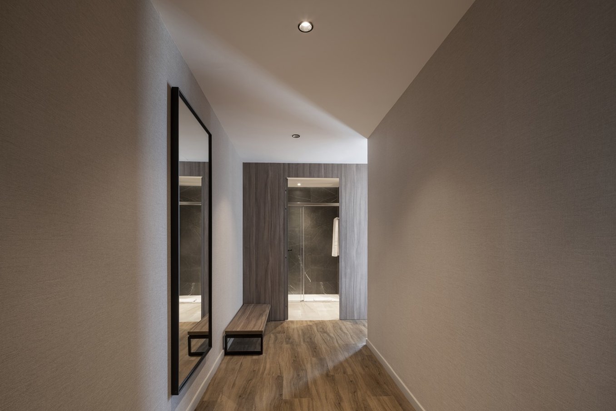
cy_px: 206
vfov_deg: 70.4
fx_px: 291
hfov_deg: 93.3
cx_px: 308
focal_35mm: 17
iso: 100
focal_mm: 17
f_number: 13
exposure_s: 8
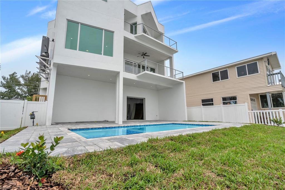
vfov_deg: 73.7
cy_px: 95
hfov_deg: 96.8
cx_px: 142
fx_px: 127
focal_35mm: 16
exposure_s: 1/640
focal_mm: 16
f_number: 9
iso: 100
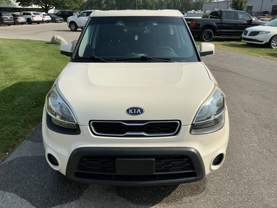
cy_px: 104
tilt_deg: -21.4
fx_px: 224
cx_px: 138
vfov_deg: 49.7
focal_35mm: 28
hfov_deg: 63.4
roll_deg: -0.7
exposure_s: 1/2320
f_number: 1.8
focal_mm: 3
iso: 25
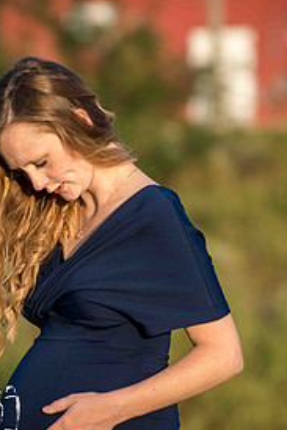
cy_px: 229
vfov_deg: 6.3
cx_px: 89
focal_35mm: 328
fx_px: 3917
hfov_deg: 4.2
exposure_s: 1/4000
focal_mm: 200
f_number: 5.6
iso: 1600
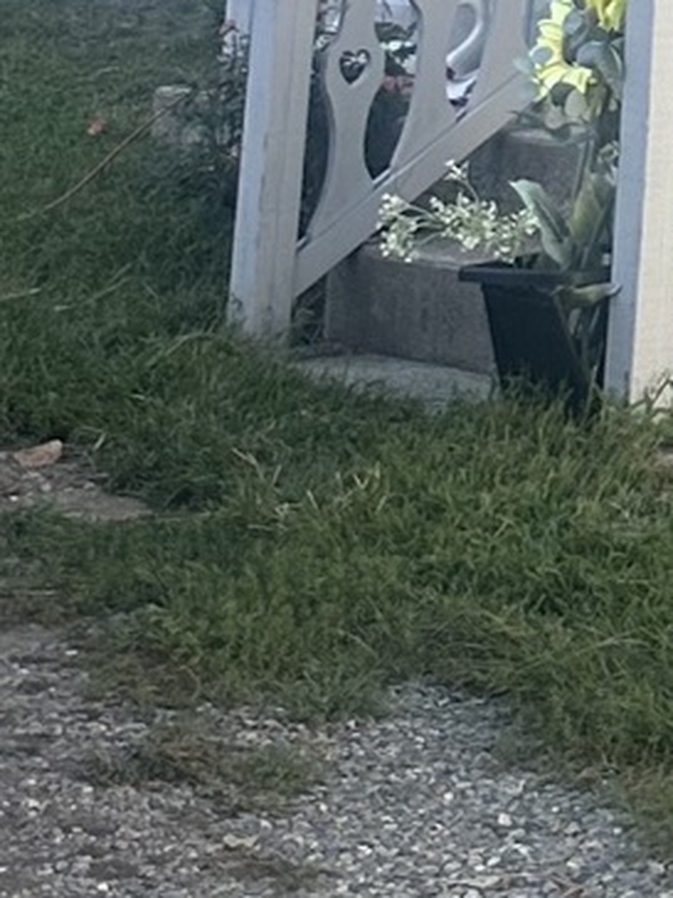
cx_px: 1775
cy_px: -886
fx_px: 3940
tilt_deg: +9.7
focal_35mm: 152
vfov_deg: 11.7
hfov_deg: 8.6
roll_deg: -1.7
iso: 80
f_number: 1.78
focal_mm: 6.86
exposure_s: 1/630
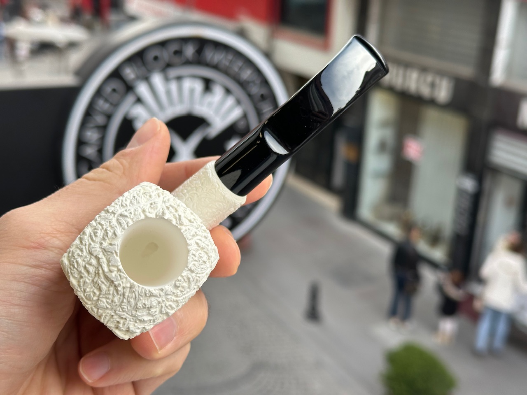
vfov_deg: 30.3
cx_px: 264
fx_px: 731
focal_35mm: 48
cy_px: 198
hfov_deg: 39.7
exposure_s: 1/369
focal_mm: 6.86
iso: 64
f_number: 1.78
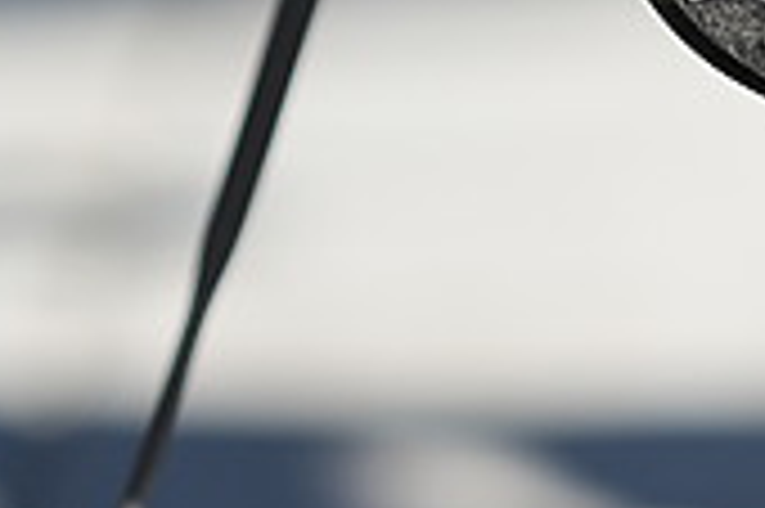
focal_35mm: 253
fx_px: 5371
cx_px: 1188
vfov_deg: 5.4
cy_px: -346
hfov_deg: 8.0
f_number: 3.5
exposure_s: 1/500
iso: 100
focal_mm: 55
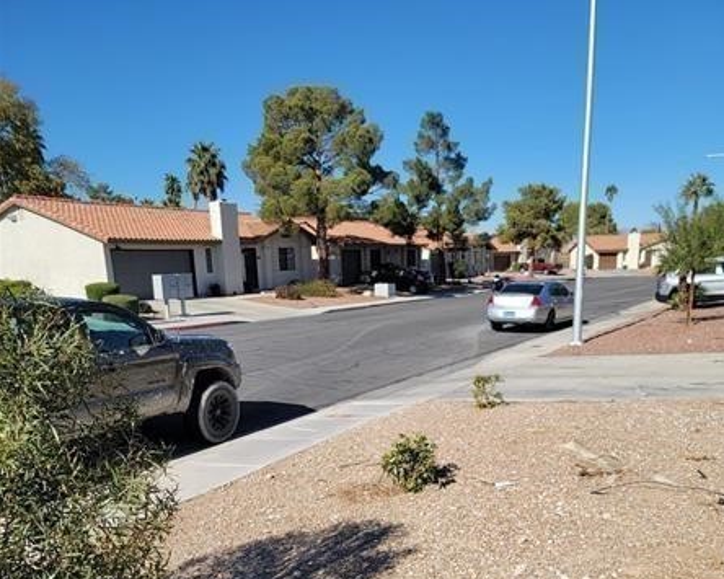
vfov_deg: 42.6
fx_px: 707
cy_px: 462
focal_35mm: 33
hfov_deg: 54.2
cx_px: 365
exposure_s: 1/1311
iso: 20
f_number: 1.8
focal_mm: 7
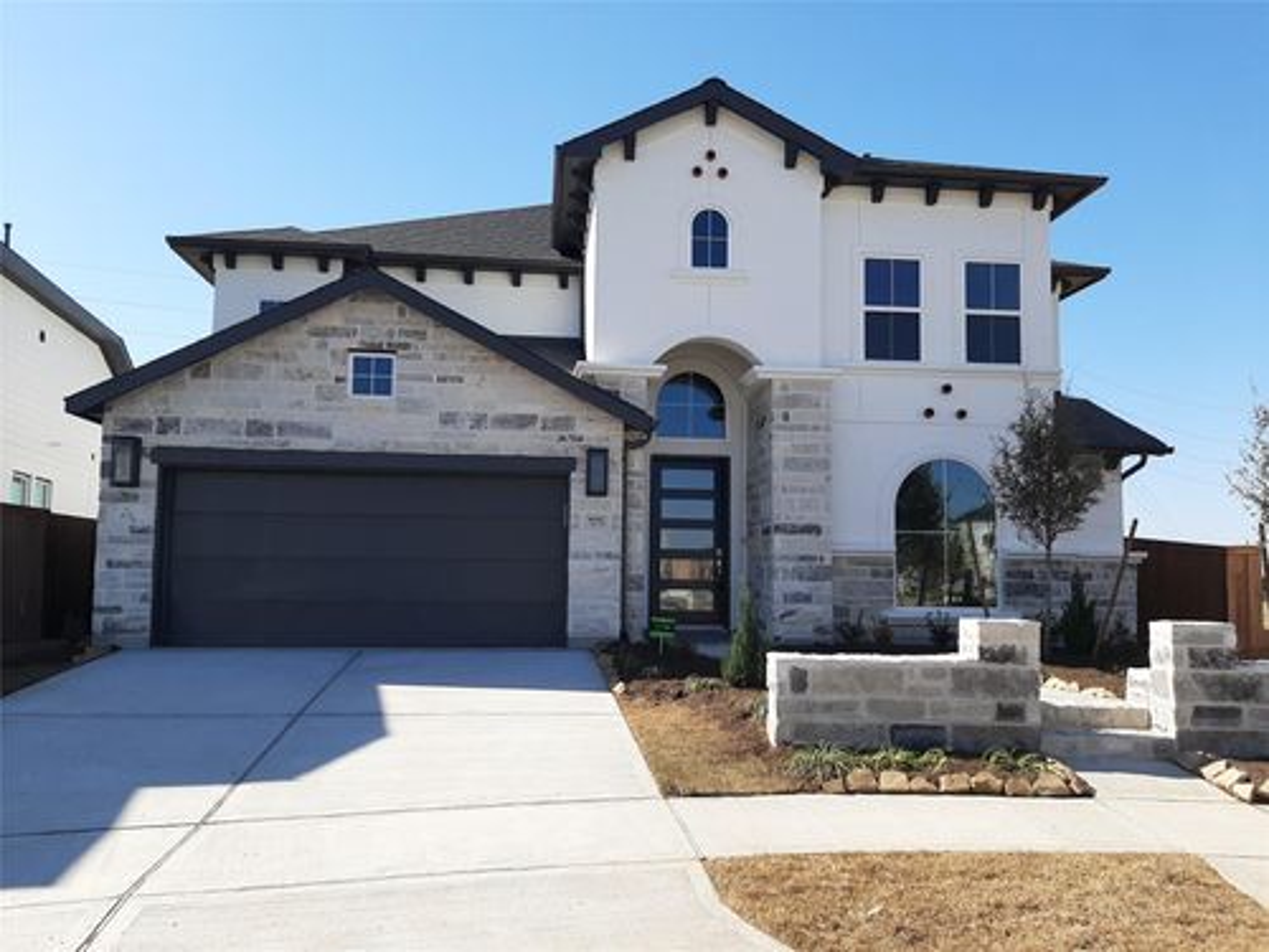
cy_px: 476
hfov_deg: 67.3
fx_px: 953
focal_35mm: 26
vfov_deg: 53.1
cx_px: 634
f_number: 1.7
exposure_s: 1/2208
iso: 40
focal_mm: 3.93
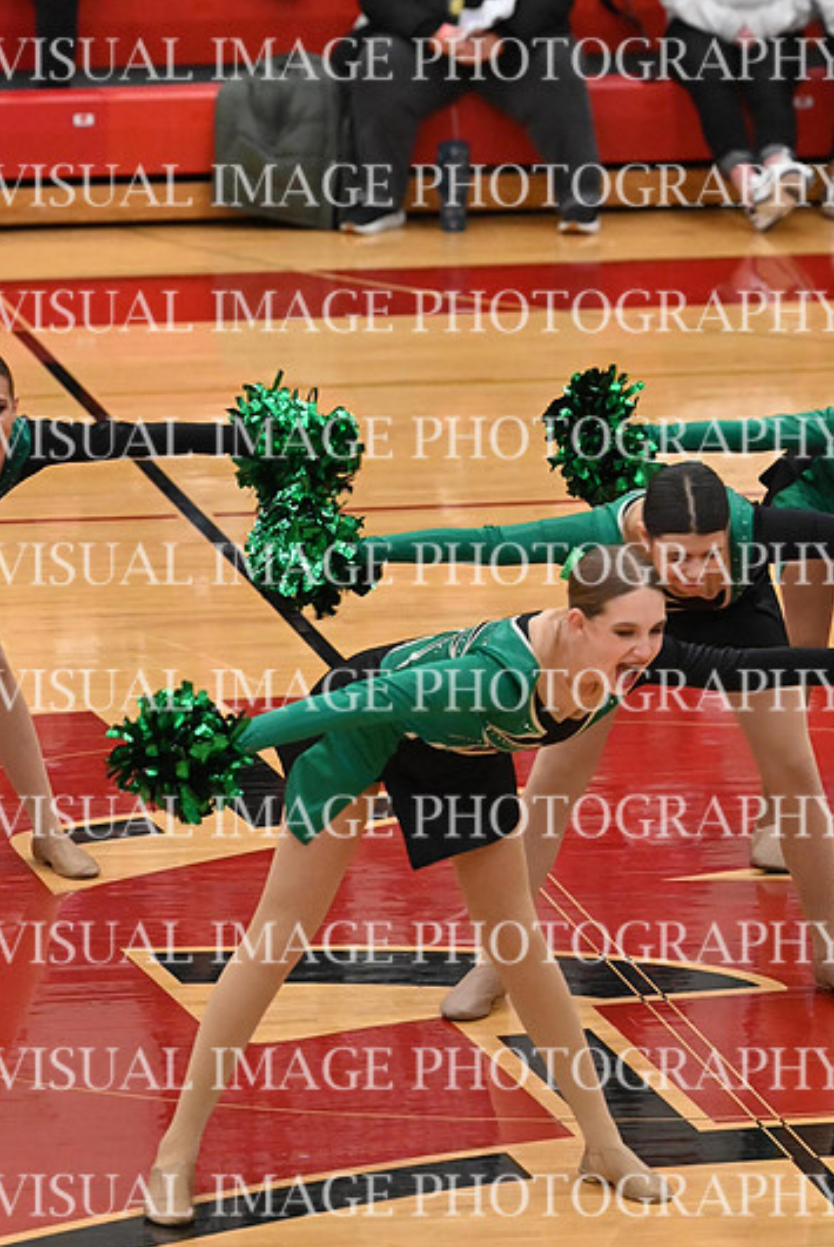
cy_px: 627
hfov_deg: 5.3
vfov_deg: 7.9
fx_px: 9086
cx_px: 396
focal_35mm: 262
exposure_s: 1/400
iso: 8000
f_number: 4
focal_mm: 160
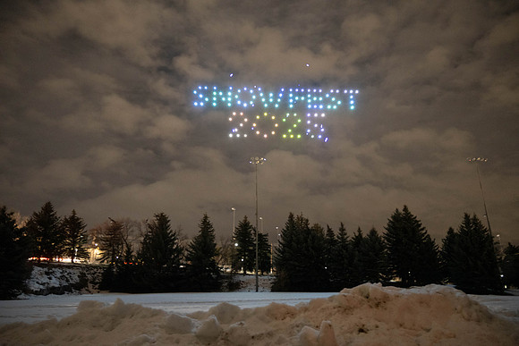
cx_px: 260
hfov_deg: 72.6
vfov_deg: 52.2
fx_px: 353
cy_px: 173
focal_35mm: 24
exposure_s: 1
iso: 3200
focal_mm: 24.5
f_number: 4
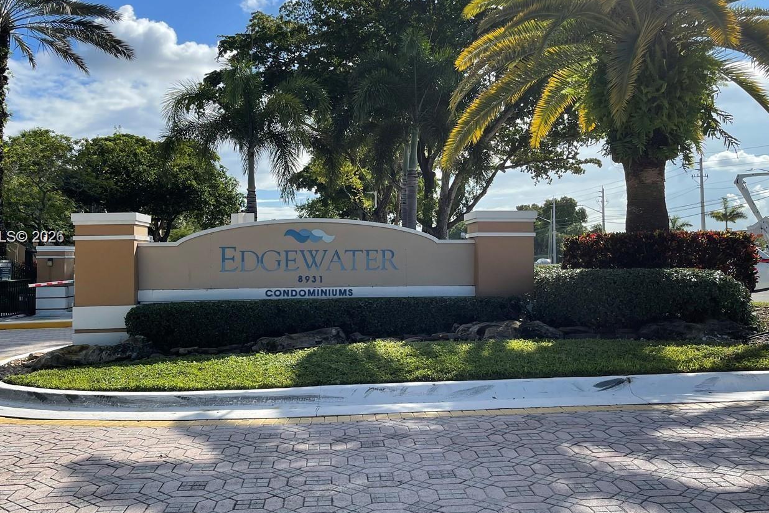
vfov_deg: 37.8
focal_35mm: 35
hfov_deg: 54.4
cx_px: 368
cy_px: 238
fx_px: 748
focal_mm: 5.1
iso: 32
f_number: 1.6
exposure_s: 1/3559
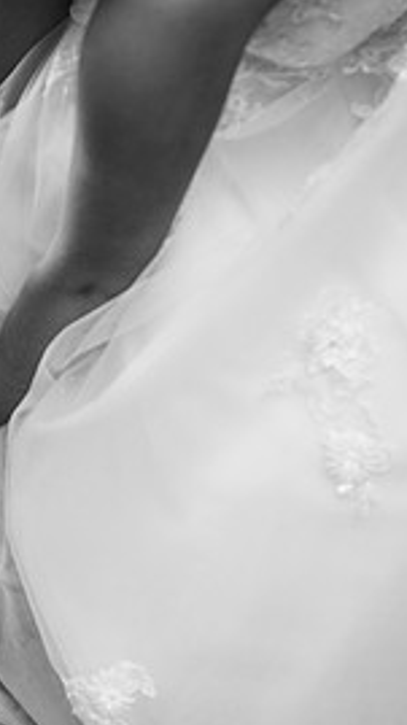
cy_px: 404
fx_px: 1768
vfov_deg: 23.2
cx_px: -135
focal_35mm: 92
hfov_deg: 12.7
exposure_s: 1/100
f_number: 2
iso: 100
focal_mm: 35
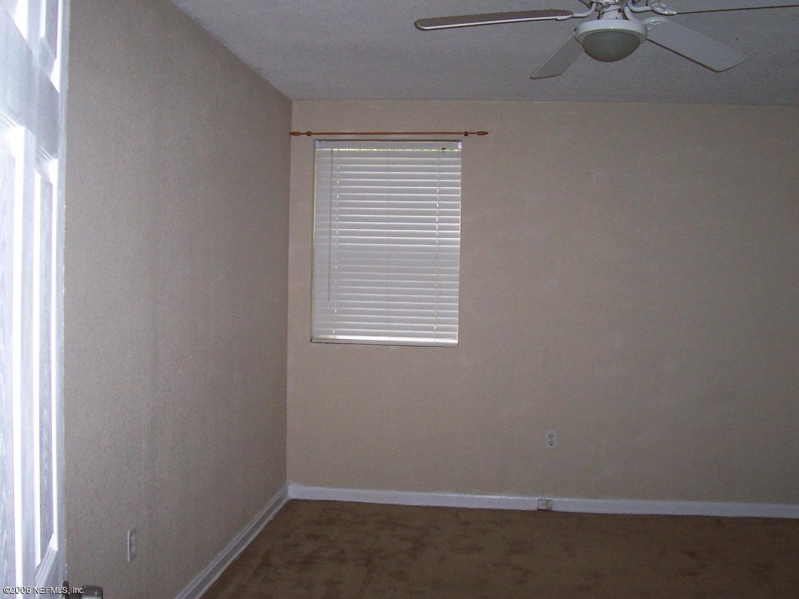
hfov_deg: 50.1
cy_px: 300
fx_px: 854
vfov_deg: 38.7
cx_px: 400
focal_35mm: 37
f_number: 2.8
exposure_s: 1/60
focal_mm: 5.6
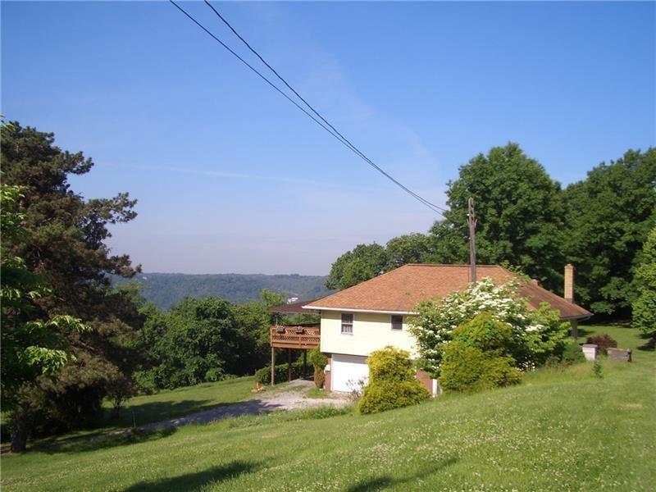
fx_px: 663
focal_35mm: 35
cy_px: 246
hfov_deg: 52.6
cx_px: 328
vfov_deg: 40.7
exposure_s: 1/400
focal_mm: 5.8
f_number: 4.3
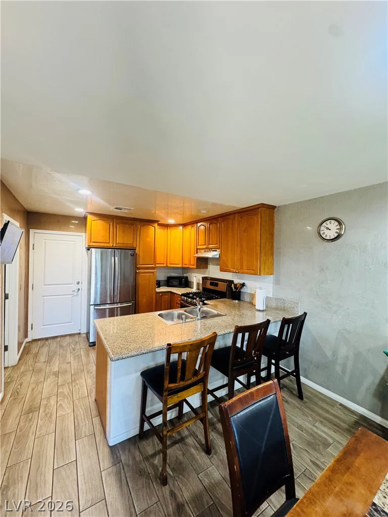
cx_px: 194
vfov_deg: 102.1
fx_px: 209
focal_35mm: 14
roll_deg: +0.1
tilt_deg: +0.3
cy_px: 258
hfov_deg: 85.7
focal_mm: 2.22
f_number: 2.2
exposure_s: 1/60
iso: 400
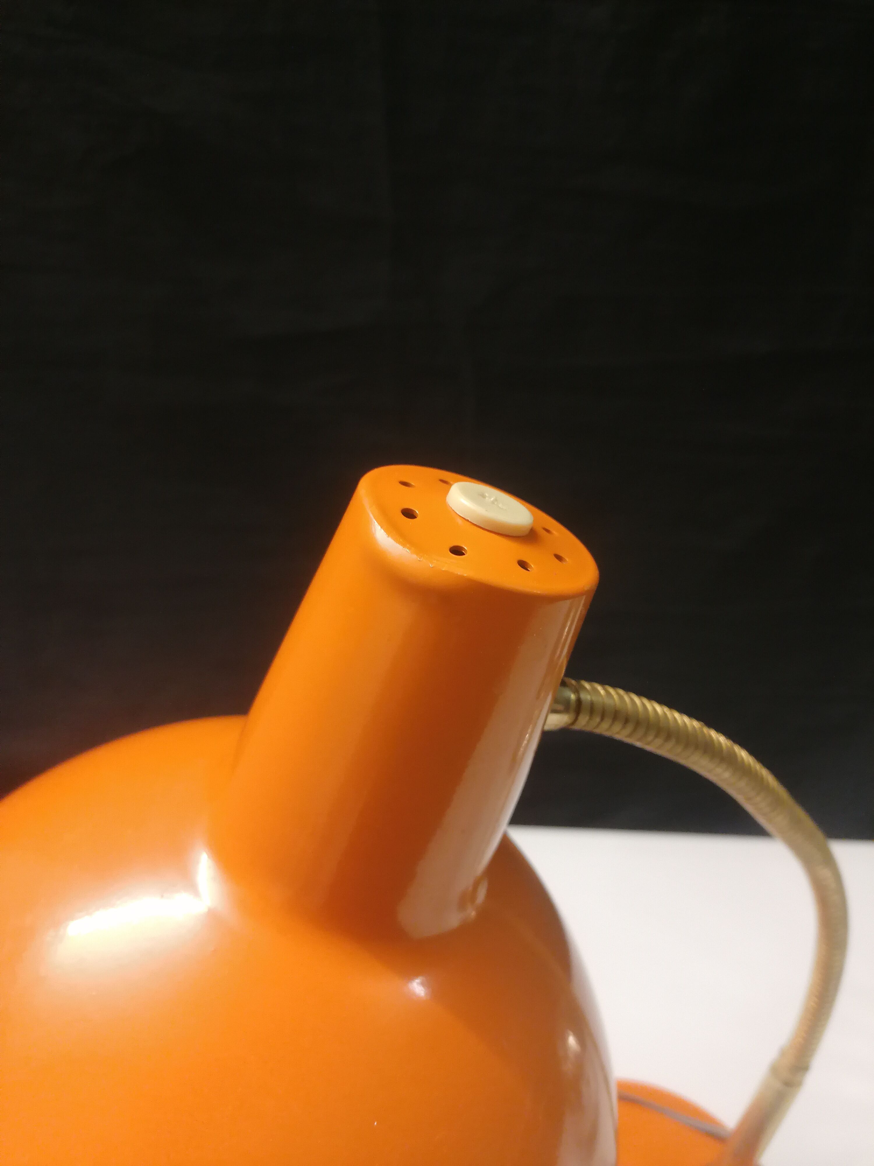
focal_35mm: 27
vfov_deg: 65.3
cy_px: 583
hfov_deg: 51.4
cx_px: 437
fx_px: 909
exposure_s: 1/25
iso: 320
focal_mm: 4.75
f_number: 1.8
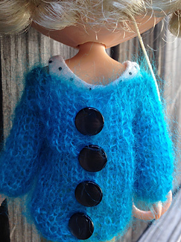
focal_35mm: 51
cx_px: 73
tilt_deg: -8.7
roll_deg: -1.4
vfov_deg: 37.5
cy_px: 125
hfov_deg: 28.5
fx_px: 356
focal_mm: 4.12
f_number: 2.4
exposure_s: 1/60
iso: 50
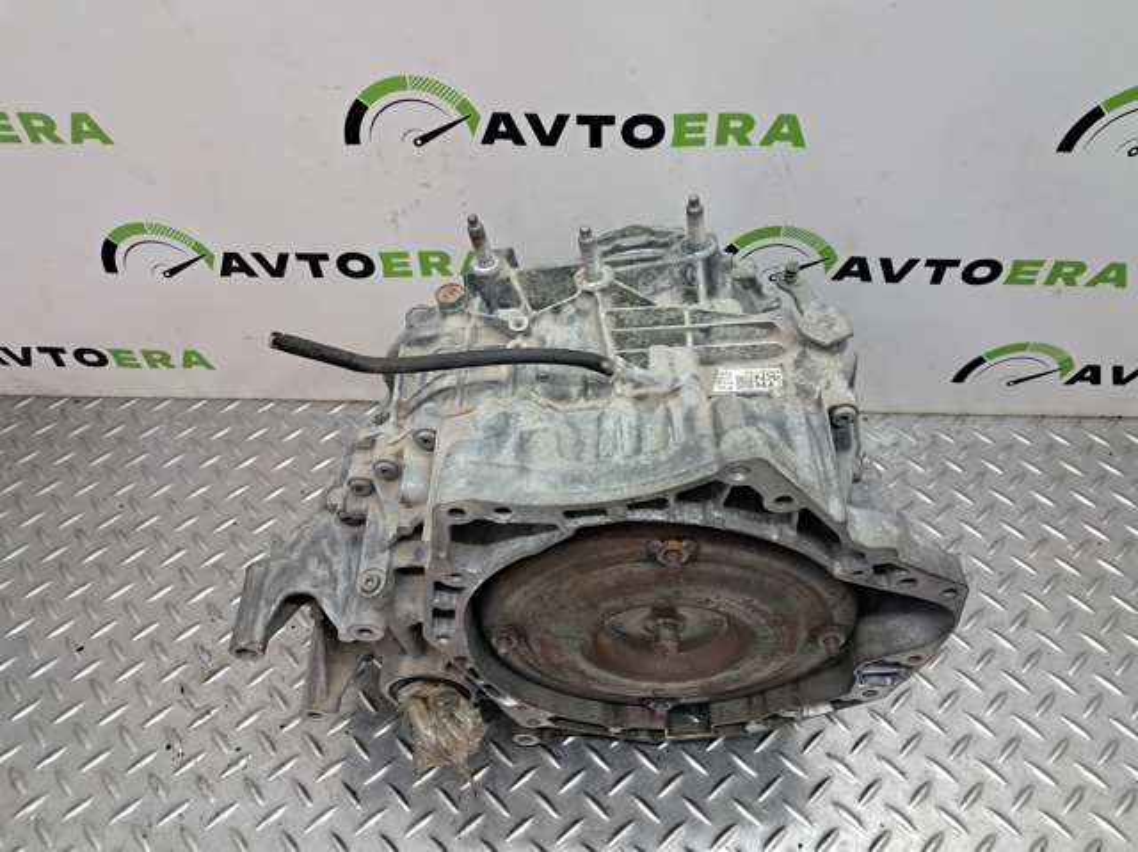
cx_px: 569
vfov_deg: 51.3
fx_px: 887
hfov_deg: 65.4
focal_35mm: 27
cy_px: 426
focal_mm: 4
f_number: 1.8
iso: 125
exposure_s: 1/50
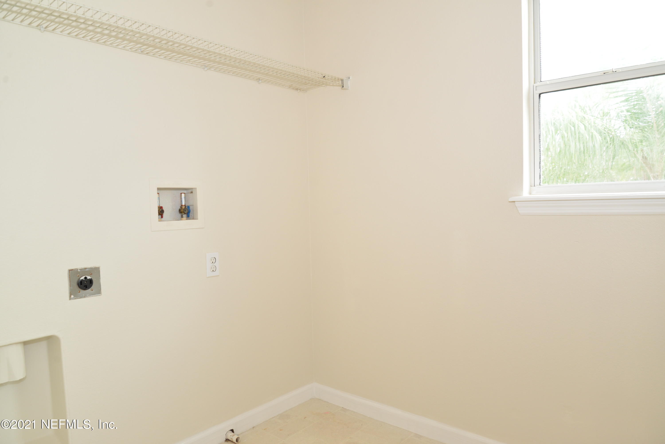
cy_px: 222
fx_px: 443
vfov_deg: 53.1
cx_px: 332
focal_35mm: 24
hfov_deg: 73.7
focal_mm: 24
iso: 800
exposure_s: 1/60
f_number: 7.1
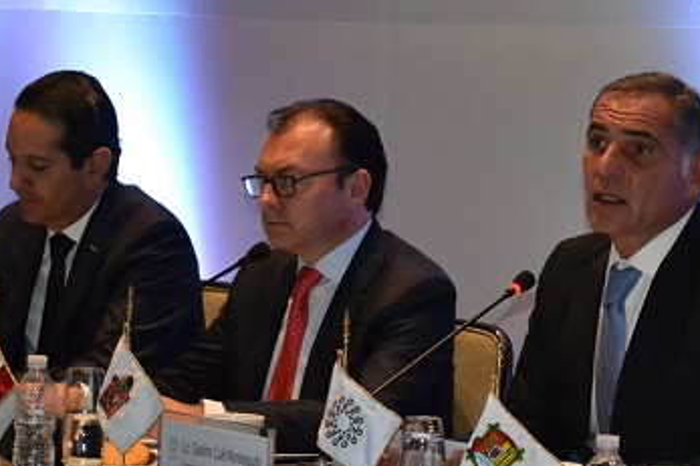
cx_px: 561
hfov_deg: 10.8
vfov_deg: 7.2
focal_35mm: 190
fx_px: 3695
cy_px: 114
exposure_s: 1/60
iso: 3200
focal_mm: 55
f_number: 5.6
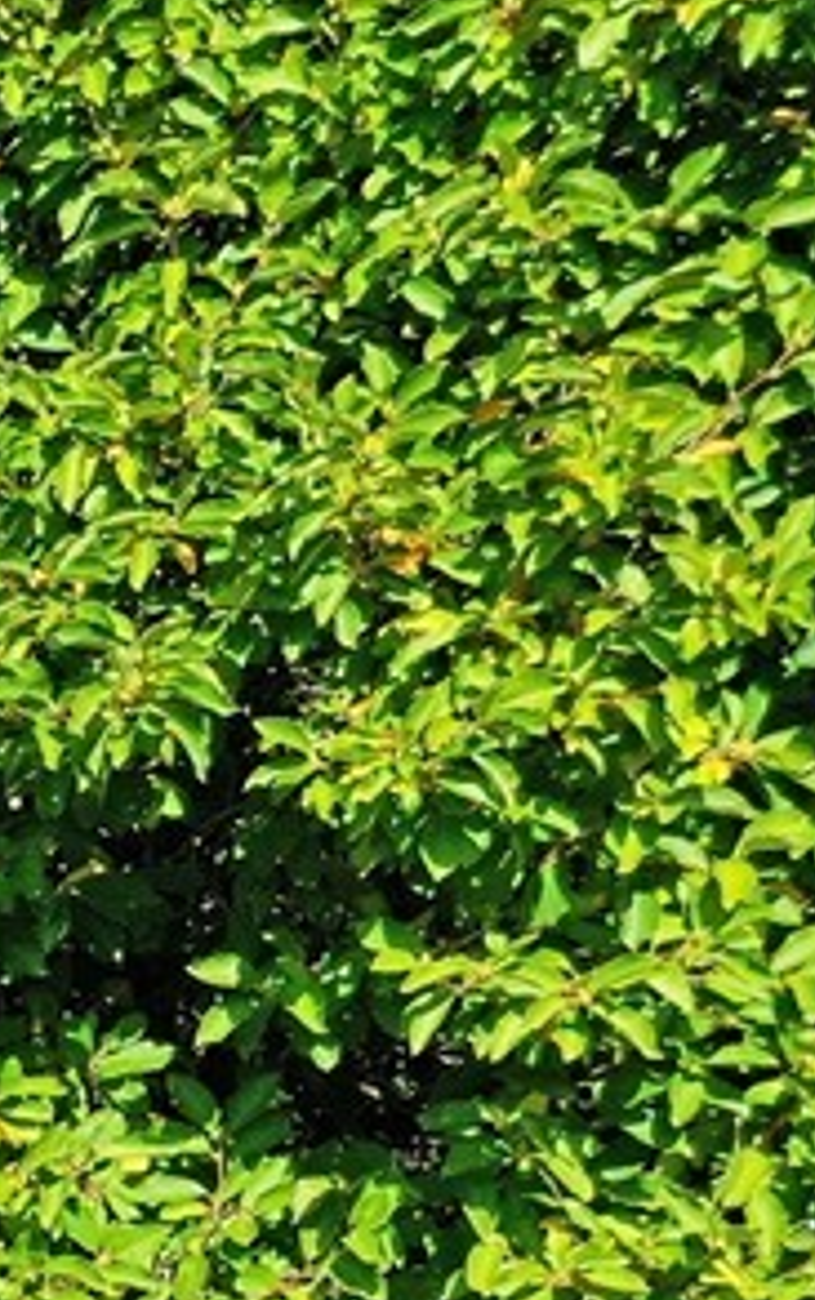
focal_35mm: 106
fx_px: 3760
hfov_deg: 10.1
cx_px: -1403
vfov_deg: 18.9
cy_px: 1425
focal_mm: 10.26
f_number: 5.6
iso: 100
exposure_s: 1/400
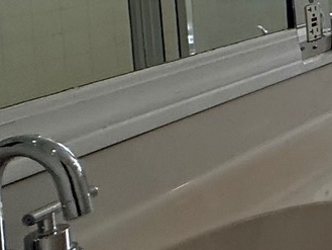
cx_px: 763
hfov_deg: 16.0
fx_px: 652
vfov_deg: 19.7
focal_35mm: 68
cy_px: -83
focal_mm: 2.22
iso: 80
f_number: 2.2
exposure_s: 1/250
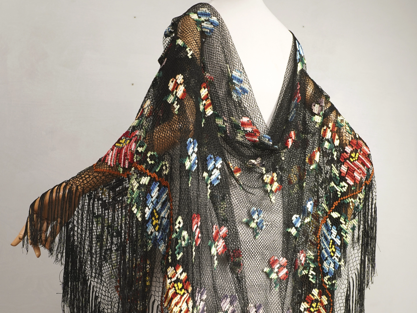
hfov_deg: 27.8
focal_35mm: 70
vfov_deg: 20.7
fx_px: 843
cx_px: 209
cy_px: 266
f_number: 7.1
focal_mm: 32
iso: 320
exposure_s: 1/15
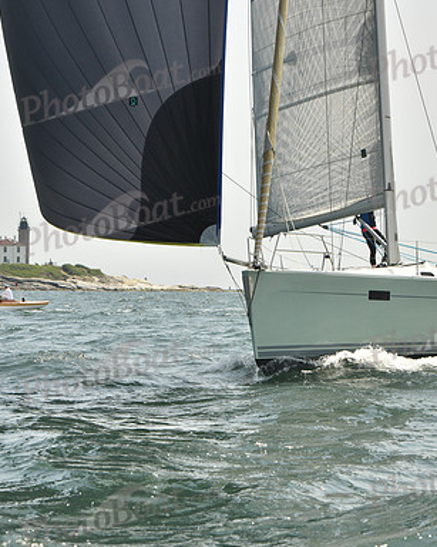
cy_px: 274
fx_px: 2248
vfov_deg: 13.9
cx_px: 296
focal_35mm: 139
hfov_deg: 11.1
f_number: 8
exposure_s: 1/1600
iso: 400
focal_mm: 98
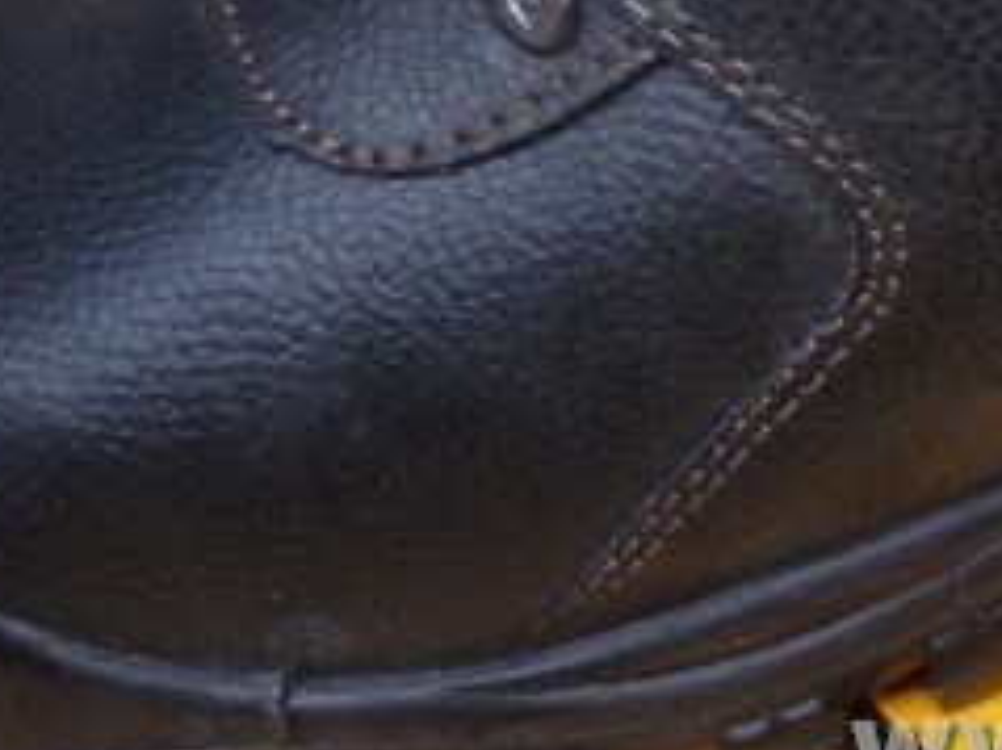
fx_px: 2633
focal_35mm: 91
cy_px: 314
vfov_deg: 16.2
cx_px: 1302
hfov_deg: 19.8
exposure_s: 1/60
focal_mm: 4.3
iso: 200
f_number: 3.3
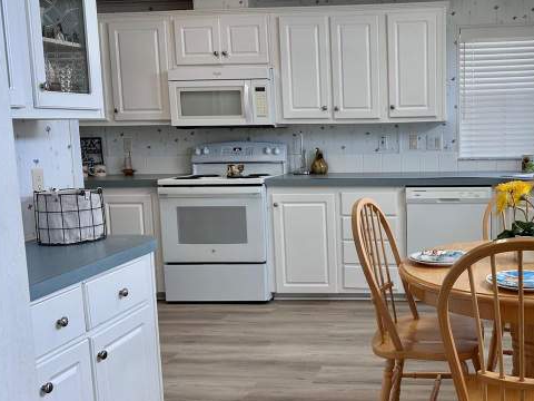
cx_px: 399
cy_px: 207
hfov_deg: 45.2
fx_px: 617
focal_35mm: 40
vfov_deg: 36.0
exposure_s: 1/151
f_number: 1.78
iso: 64
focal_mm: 6.86
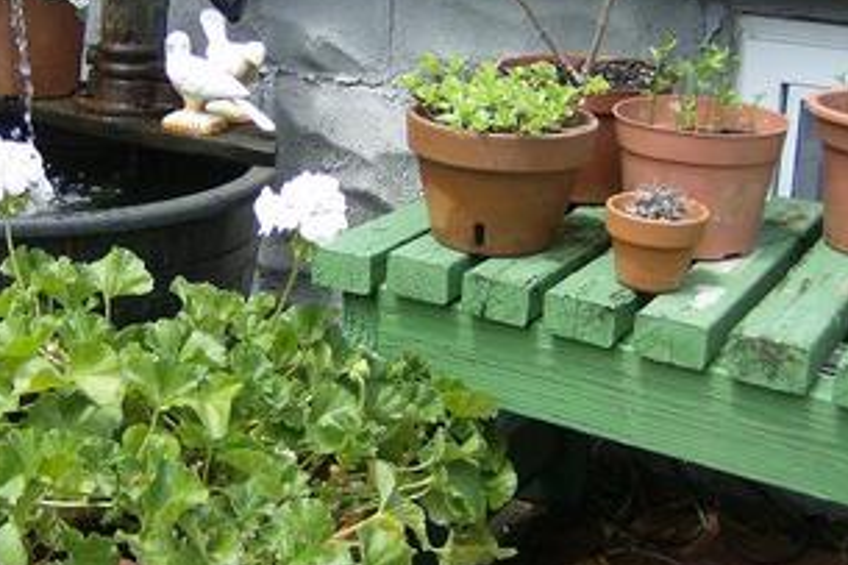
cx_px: 242
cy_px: 242
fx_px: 1271
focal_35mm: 54
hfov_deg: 36.3
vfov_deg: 25.0
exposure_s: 1/460
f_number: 2.8
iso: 100
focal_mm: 6
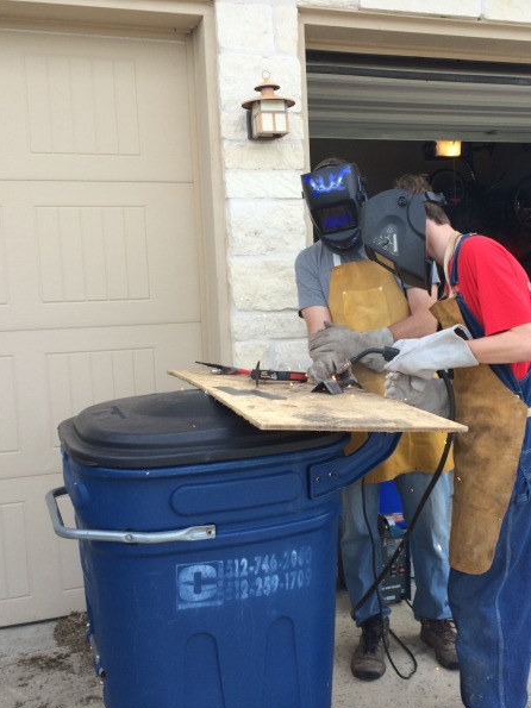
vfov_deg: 47.9
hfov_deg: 36.5
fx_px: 798
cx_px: 339
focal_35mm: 39
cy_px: 356
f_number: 2.2
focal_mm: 4.15
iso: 32
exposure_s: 1/266
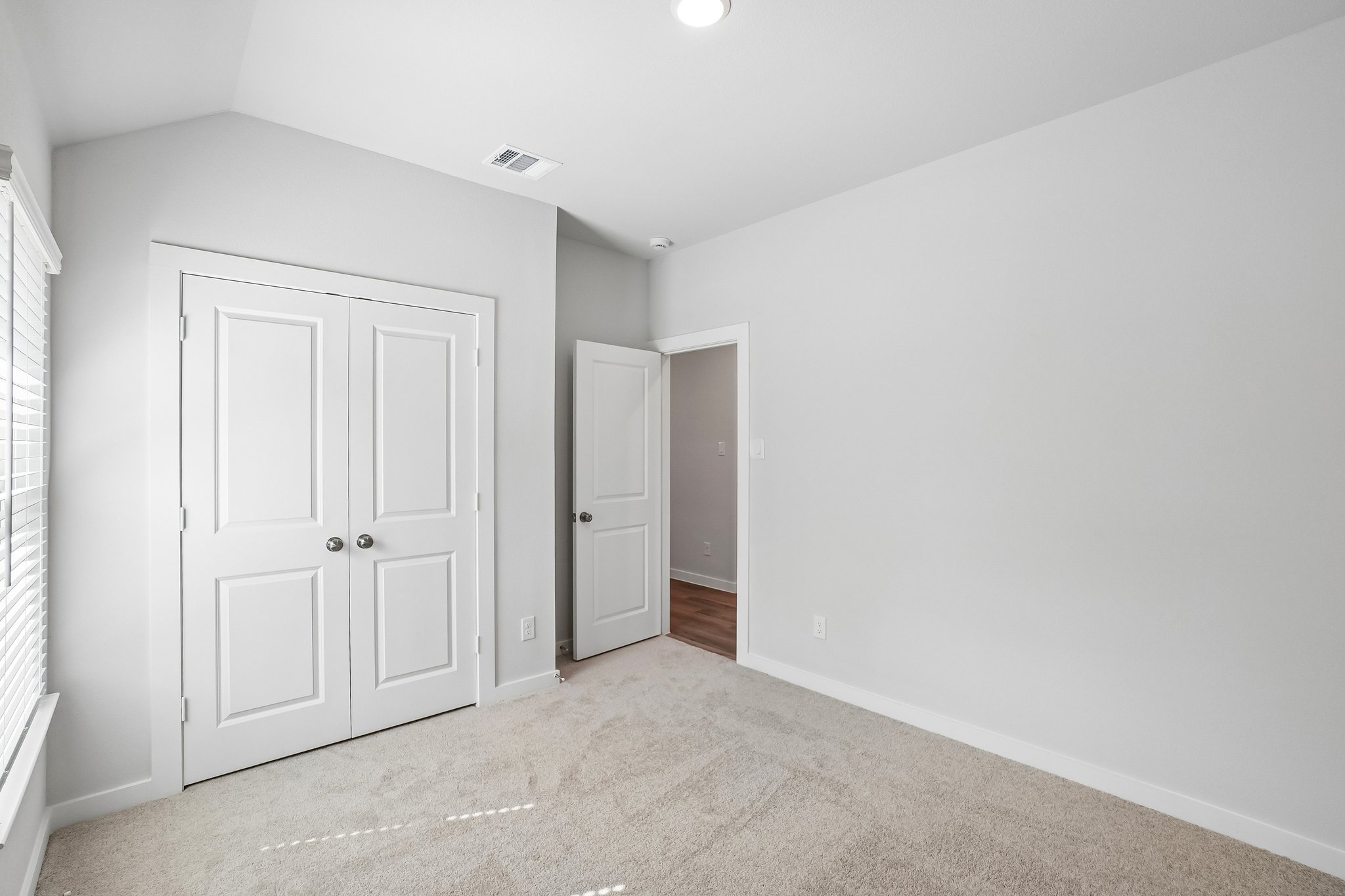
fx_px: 560
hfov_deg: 100.4
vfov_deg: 77.3
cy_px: 448
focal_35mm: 15
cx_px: 672
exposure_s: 1/60
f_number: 8
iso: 400
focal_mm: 10
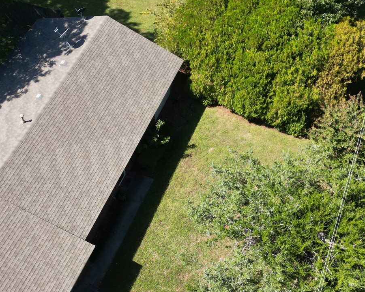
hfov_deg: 37.3
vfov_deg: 29.7
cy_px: 223
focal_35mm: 50
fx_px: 540
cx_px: 155
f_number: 1.7
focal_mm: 6.72
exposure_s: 1/1250
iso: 110
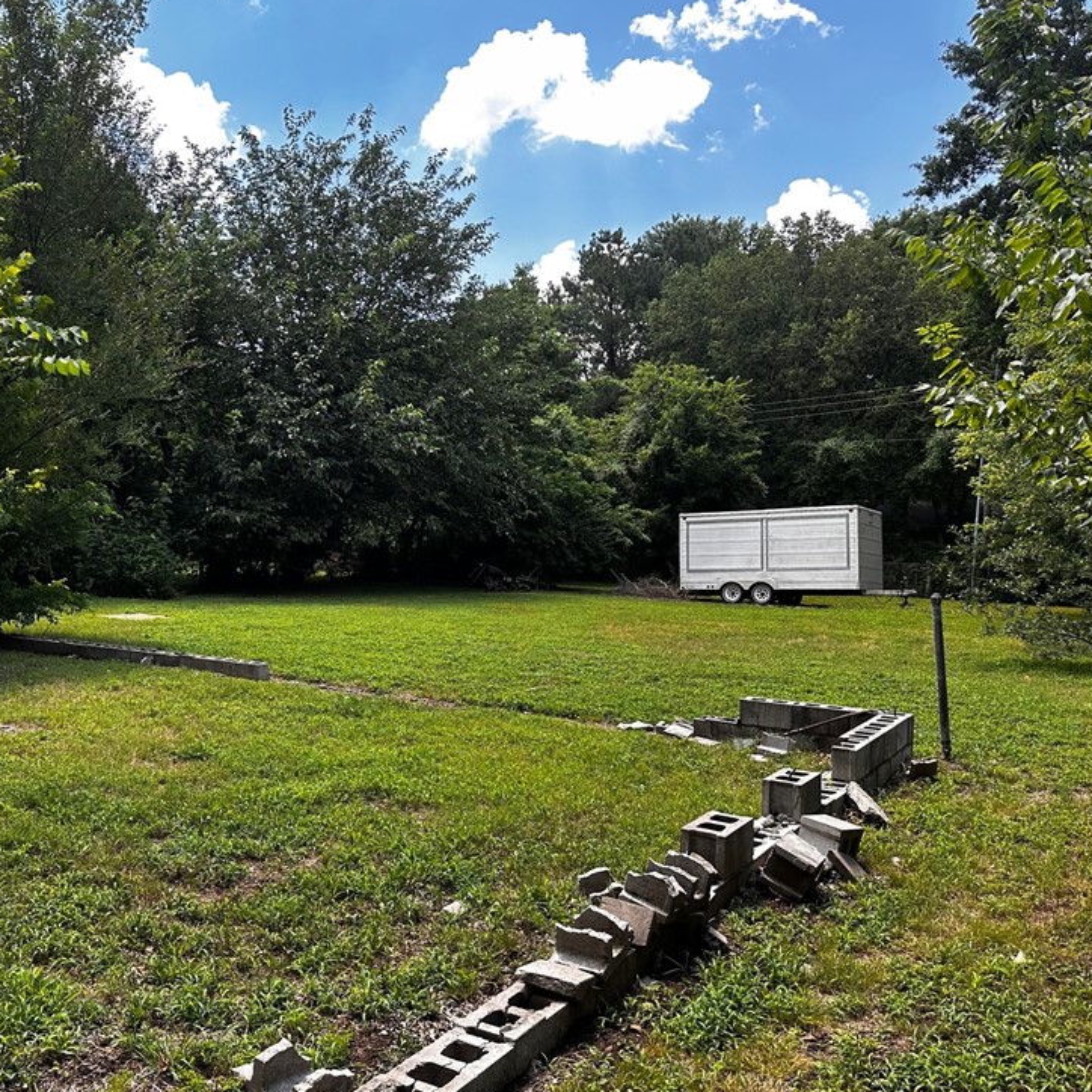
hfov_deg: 53.0
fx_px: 1071
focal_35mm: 30
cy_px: 546
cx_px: 363
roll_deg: -0.6
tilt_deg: -0.5
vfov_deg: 54.0
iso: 80
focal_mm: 6.86
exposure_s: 1/663
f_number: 1.78
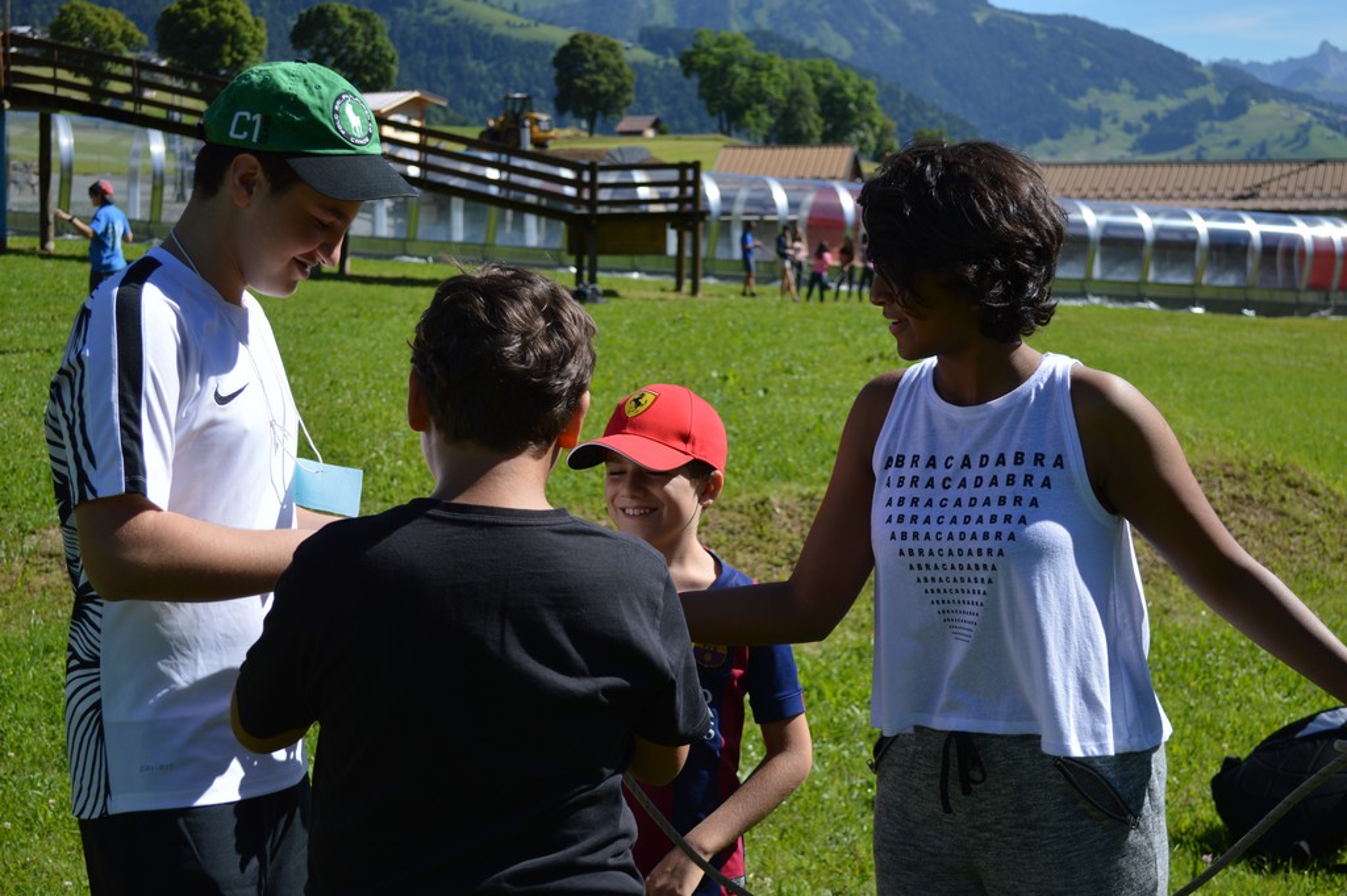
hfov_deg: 36.9
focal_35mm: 54
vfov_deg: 25.0
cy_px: 448
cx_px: 674
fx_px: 2019
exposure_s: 1/640
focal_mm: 36
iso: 110
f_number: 5
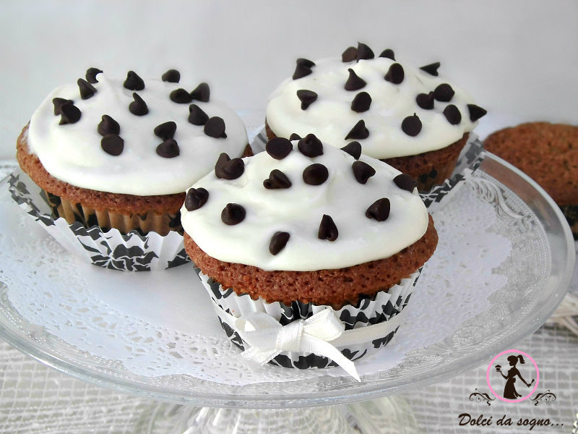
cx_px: 289
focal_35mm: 47
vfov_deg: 30.9
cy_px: 217
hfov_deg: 40.4
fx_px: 785
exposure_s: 1/500
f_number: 3.4
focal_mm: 8.3
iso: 100
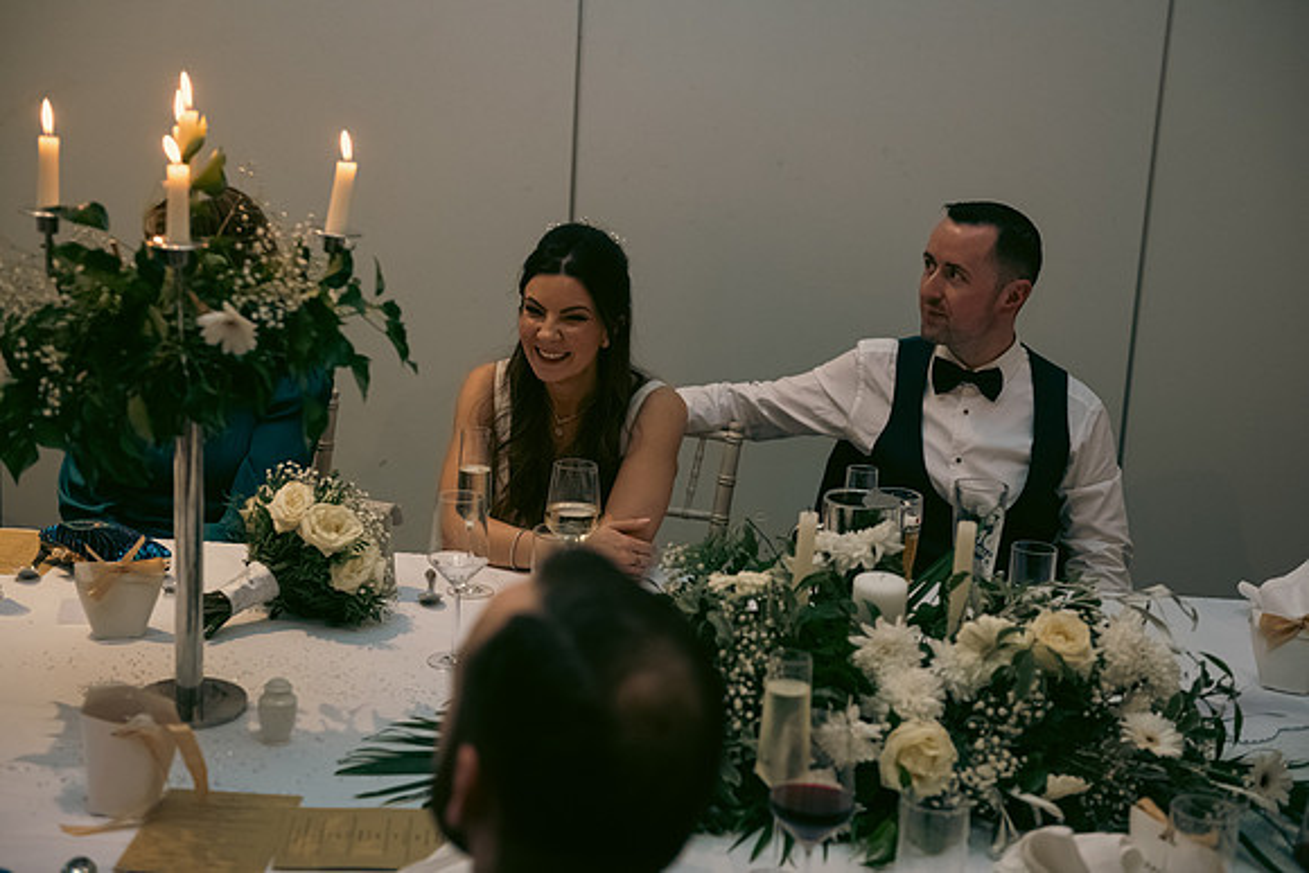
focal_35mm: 52
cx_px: 654
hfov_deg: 38.2
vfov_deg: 26.0
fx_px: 1891
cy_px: 436
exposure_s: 1/160
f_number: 3.5
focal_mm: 52
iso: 2000
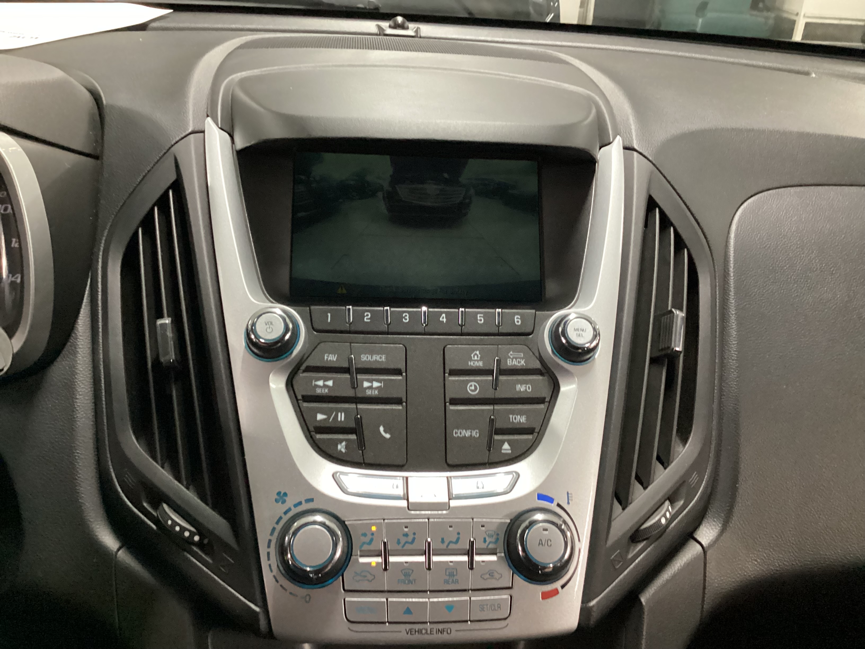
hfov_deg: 58.4
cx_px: 432
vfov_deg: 45.4
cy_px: 324
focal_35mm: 31
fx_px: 775
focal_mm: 3.3
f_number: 2.4
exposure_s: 1/30
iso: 640
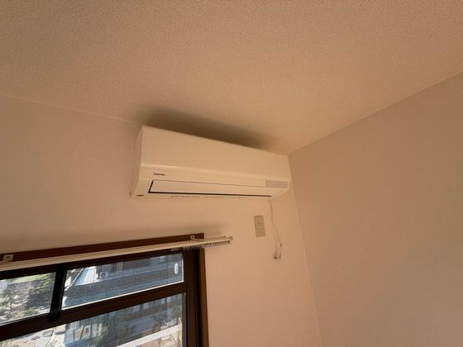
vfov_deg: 85.7
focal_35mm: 14
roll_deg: +5.5
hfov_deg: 102.1
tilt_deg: +16.5
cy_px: 174
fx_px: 187
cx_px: 232
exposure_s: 1/267
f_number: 2.2
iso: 50
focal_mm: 2.22
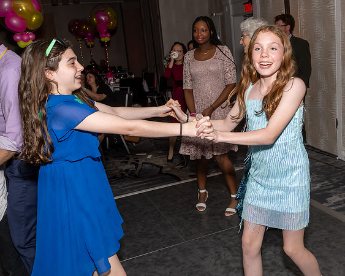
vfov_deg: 41.1
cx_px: 205
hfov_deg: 50.1
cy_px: 119
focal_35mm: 36
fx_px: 367
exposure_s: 1/250
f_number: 7.1
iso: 800
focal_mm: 19
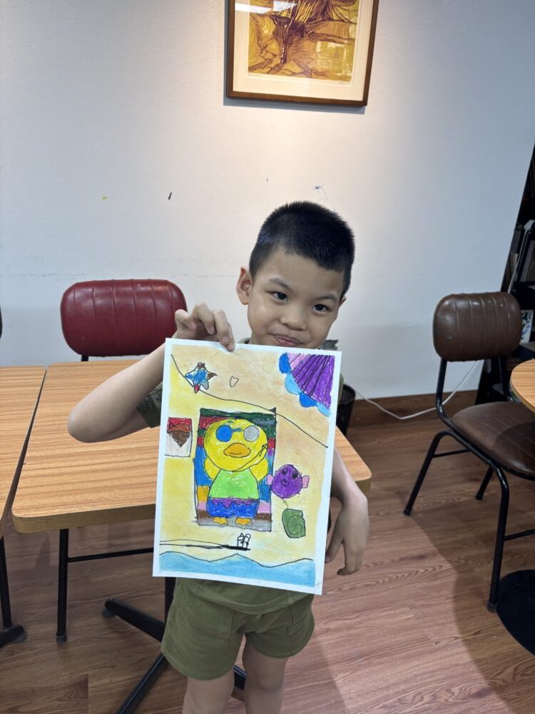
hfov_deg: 53.1
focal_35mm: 26
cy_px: 357
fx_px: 536
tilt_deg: -21.7
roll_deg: -4.8
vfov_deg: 67.3
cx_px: 268
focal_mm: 5.96
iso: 50
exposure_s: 1/100
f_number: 1.6
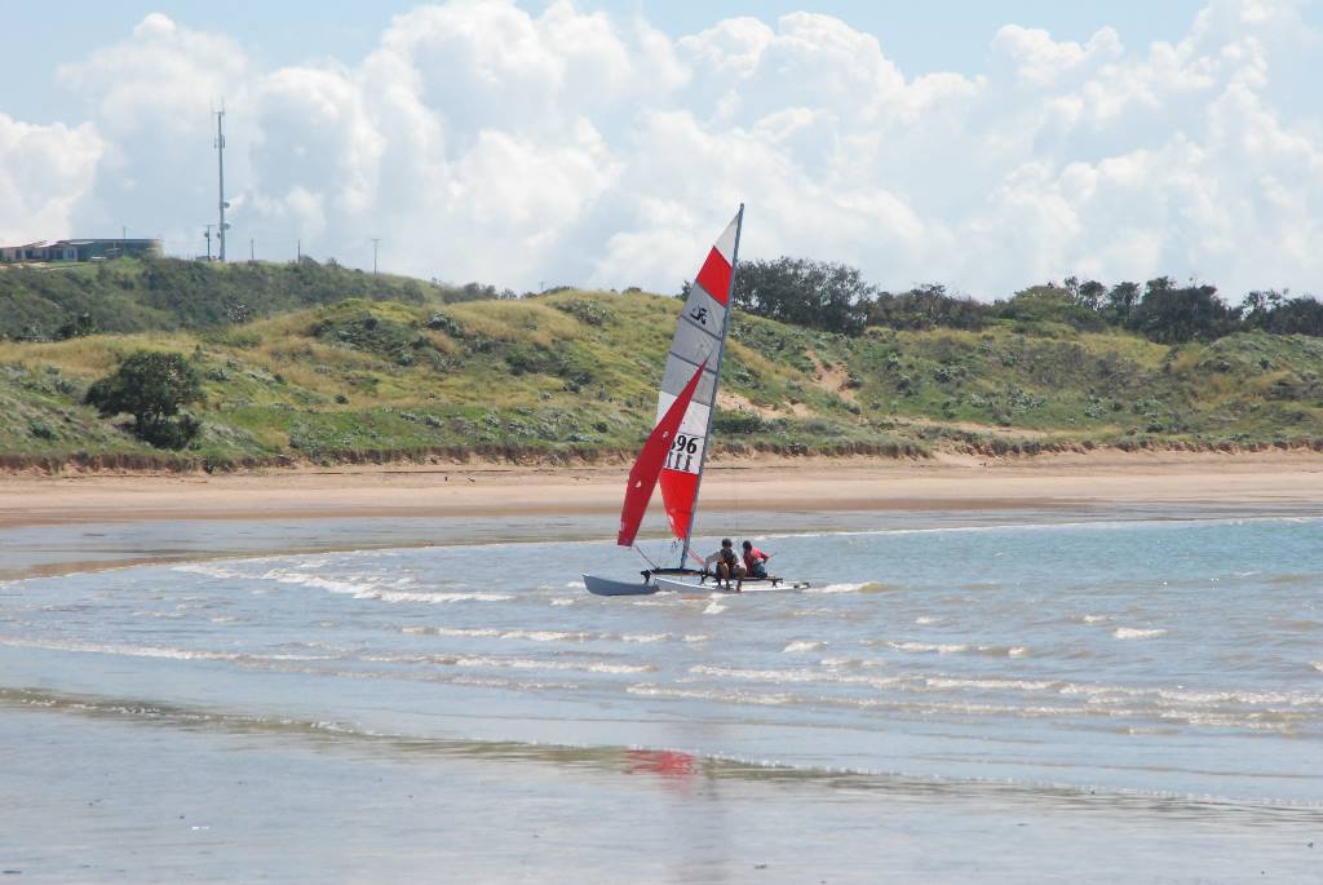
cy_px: 442
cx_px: 662
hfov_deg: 11.4
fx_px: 6621
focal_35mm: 180
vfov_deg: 7.6
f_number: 10
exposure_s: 1/1600
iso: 1000
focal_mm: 120
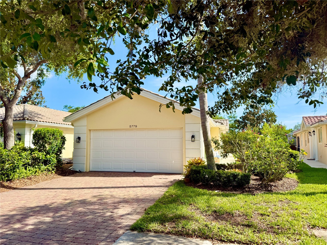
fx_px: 227
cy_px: 122
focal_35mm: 24
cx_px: 164
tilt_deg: +5.7
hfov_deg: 71.6
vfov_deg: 56.8
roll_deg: +1.9
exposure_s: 1/3279
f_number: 1.78
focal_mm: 6.76
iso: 80
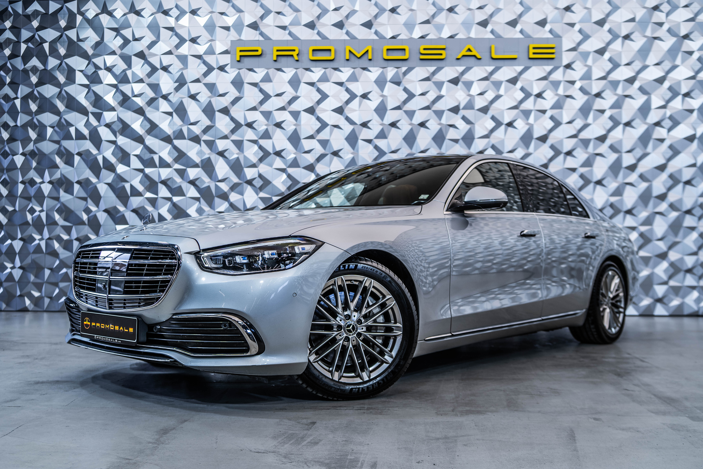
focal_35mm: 35
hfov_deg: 54.4
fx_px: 683
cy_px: 234
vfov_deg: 37.8
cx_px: 352
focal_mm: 35
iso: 100
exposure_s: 1/100
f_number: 2.8
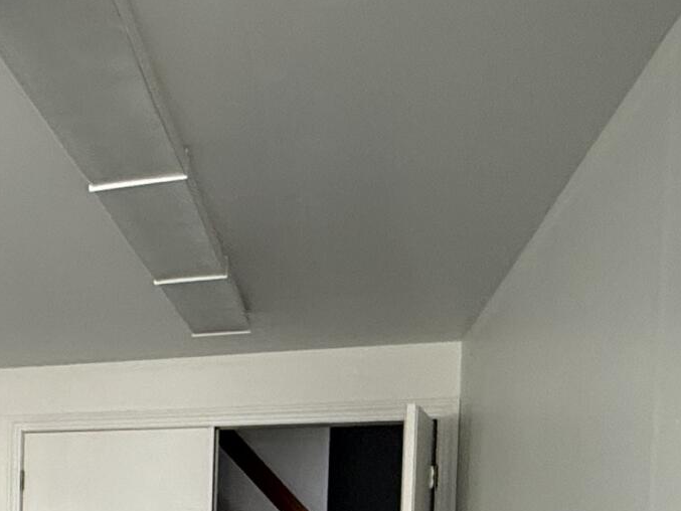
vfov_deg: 22.2
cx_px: -384
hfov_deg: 23.6
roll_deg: -0.3
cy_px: 579
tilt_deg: -1.3
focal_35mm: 62
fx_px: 1220
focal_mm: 2.22
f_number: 2.2
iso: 160
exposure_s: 1/99
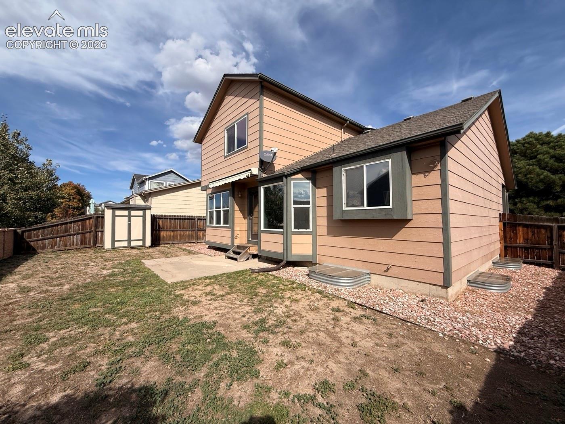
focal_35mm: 14
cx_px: 282
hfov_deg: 102.1
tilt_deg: +2.8
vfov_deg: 85.7
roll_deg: +1.0
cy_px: 212
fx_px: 229
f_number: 2.2
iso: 50
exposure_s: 1/3125
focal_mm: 2.22
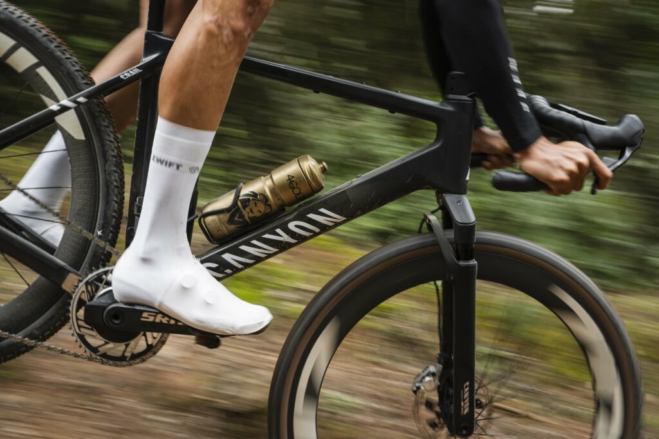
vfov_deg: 24.6
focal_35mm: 55
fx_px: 1007
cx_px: 330
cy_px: 220
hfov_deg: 36.2
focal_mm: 55
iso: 320
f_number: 10
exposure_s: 1/50
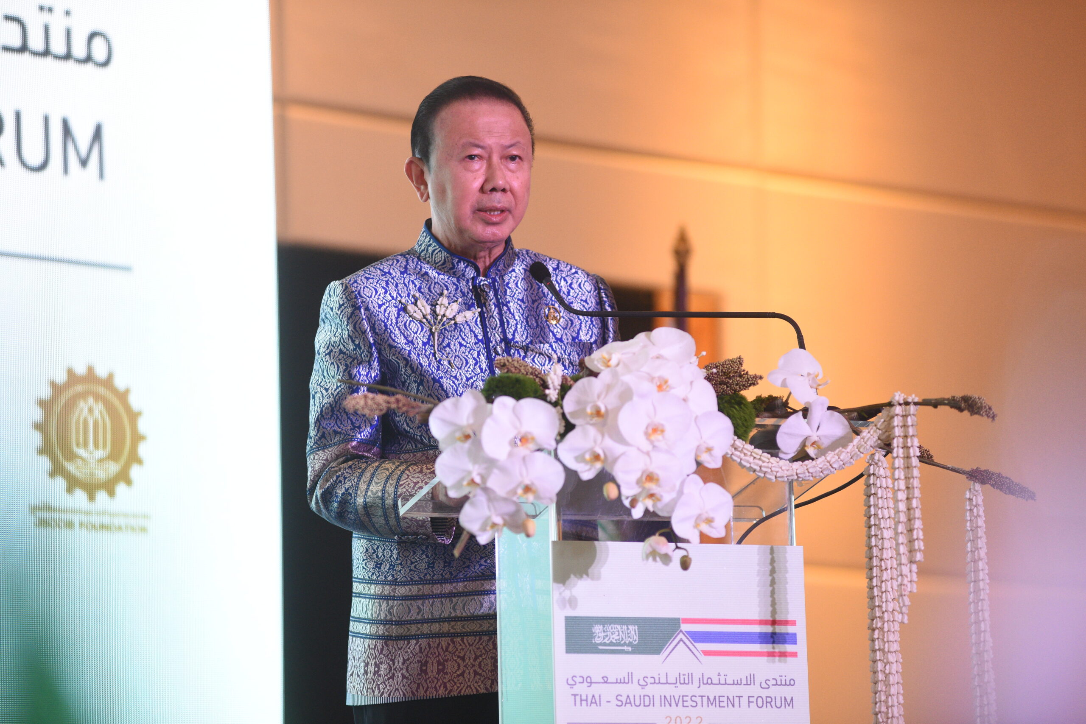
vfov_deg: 8.9
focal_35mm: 155
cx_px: 543
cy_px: 362
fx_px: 4676
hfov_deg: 13.2
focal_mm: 155
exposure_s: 1/200
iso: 2000
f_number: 2.8
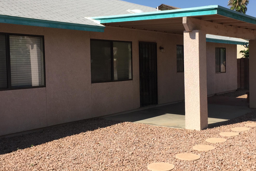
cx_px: 141
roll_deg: +0.6
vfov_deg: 29.2
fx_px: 327
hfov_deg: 42.7
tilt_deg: -1.7
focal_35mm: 46
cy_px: 79
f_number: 2.2
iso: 32
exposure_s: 1/2083
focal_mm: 4.15
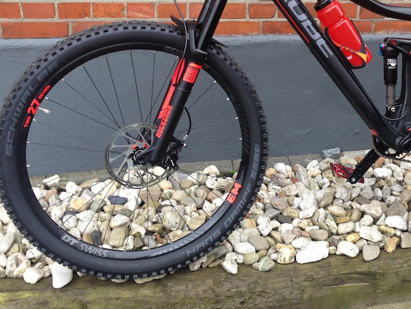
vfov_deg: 25.3
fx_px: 677
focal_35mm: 57
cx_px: 319
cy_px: 68
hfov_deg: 33.0
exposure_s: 1/120
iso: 50
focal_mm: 4.12
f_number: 2.4
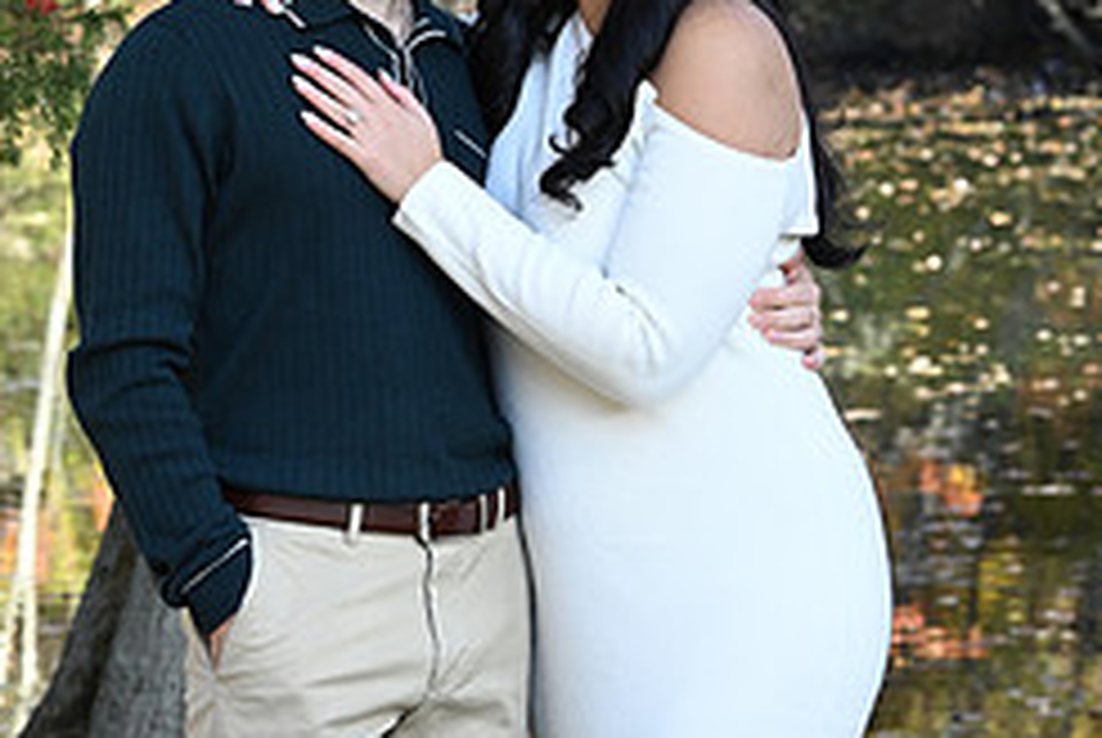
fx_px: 6160
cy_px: 178
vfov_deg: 6.8
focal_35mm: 201
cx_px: 171
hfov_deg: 10.2
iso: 320
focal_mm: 85
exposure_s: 1/160
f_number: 7.1
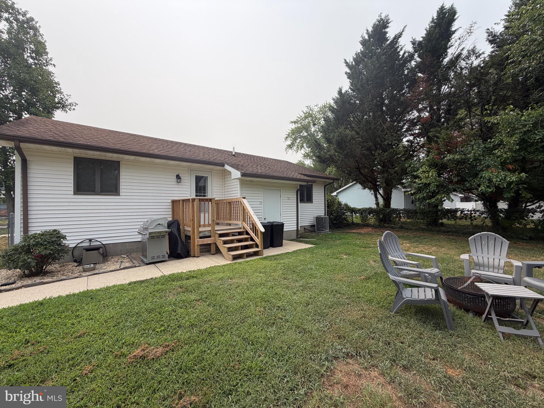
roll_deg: +0.2
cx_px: 272
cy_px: 204
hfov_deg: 102.1
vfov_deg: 85.7
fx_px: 220
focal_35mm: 14
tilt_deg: +3.2
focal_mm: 2.22
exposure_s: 1/1087
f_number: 2.2
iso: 20
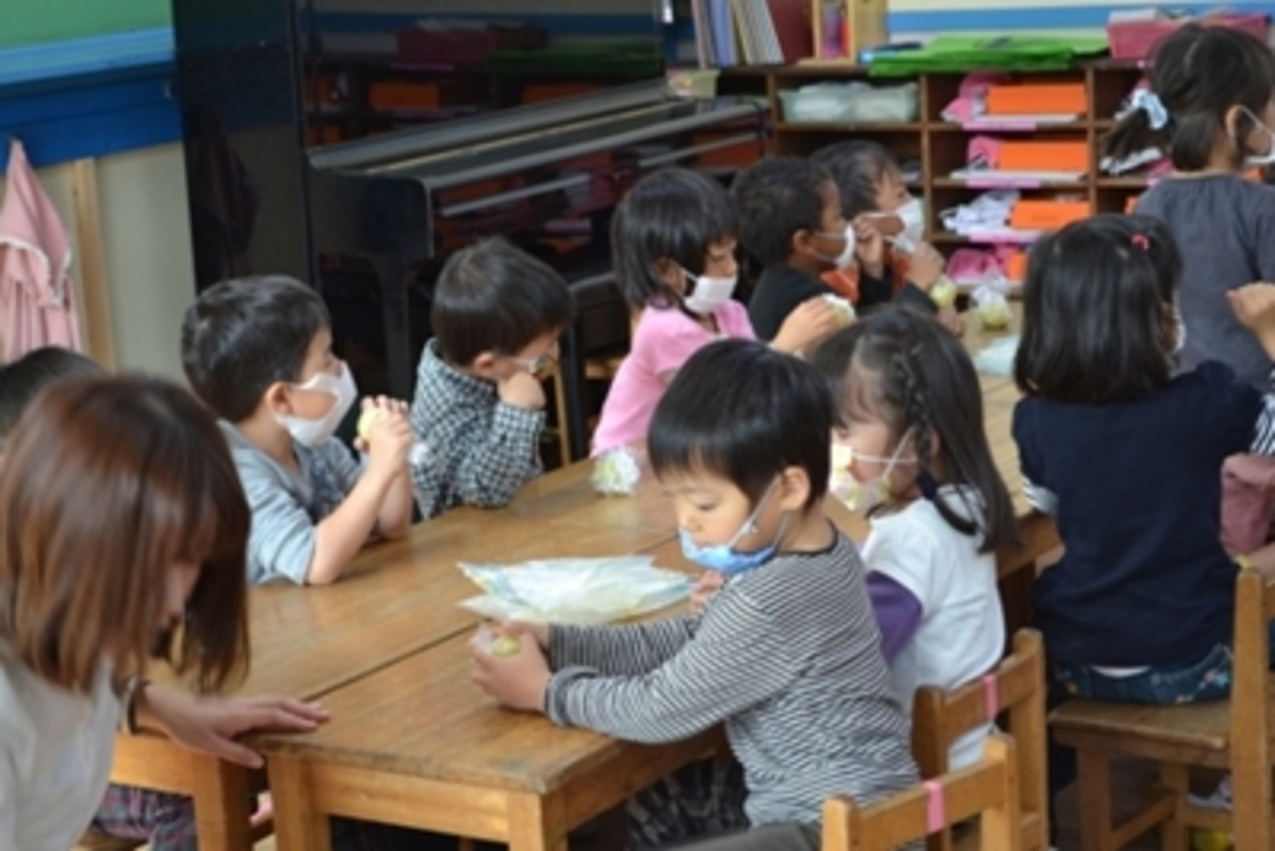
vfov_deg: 17.5
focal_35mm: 78
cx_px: 638
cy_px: 426
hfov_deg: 26.0
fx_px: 2763
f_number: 5.6
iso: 400
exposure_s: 1/30
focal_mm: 52
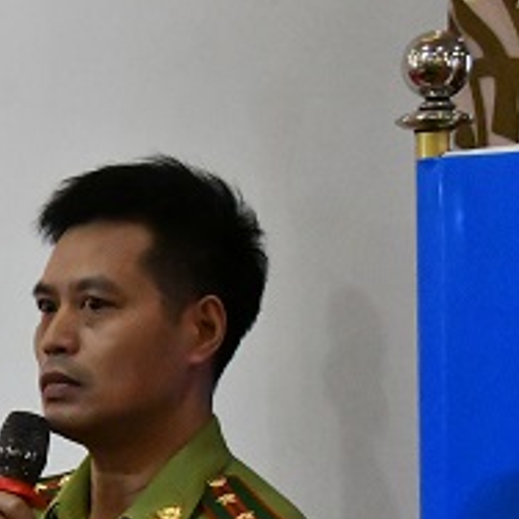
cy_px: 439
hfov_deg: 12.2
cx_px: -196
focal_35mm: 138
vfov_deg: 12.6
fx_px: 2341
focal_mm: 34
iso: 12800
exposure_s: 1/1250
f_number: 5.6
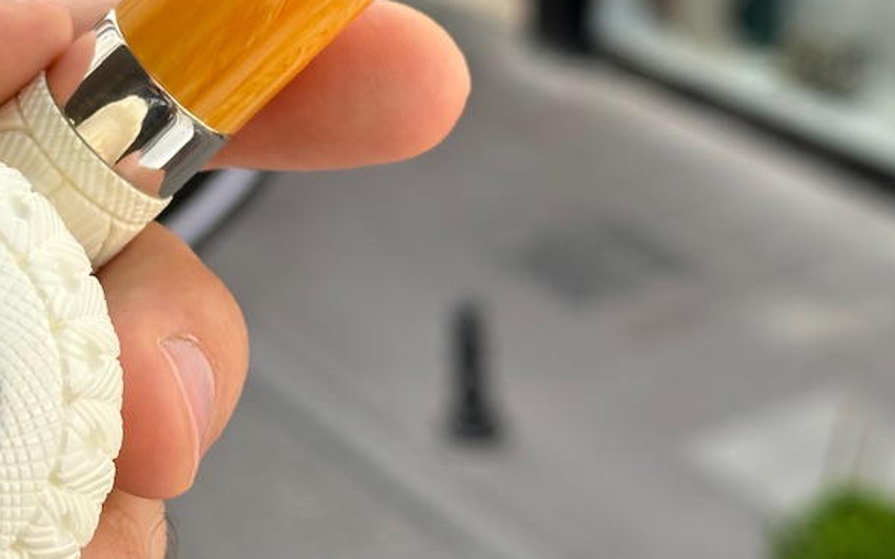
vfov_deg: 11.7
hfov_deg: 18.6
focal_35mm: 111
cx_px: 218
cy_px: 56
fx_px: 2708
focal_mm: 6.86
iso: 64
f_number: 1.78
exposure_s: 1/590
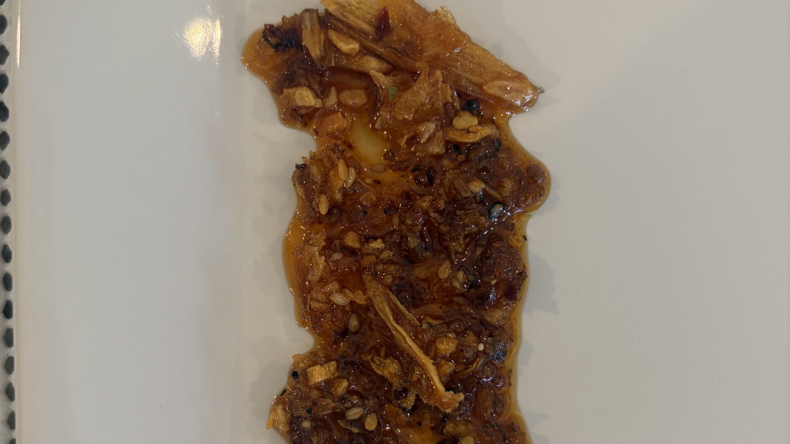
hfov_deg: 52.8
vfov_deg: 31.0
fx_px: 796
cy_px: 286
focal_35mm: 38
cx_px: 393
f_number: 1.6
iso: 160
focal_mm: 5.96
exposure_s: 1/60
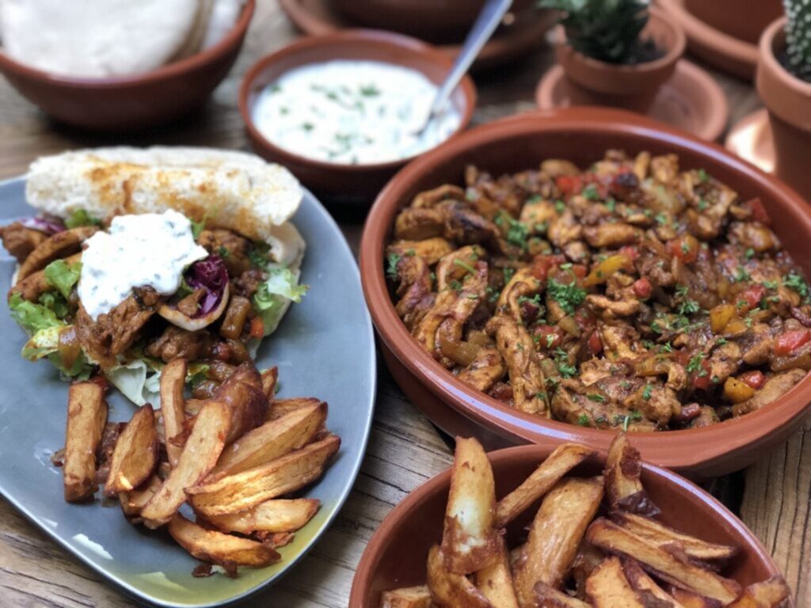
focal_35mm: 57
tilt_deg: -44.2
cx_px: 406
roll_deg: -2.4
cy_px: 304
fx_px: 1335
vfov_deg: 25.7
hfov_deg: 33.8
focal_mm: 6.6
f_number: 2.8
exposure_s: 1/60
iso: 160
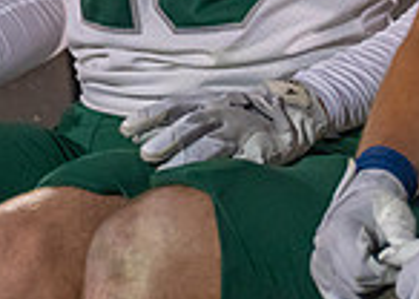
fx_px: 12174
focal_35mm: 1024
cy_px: -265
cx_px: 109
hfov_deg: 2.0
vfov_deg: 1.4
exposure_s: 1/1250
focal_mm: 200
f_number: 2.8
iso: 1600
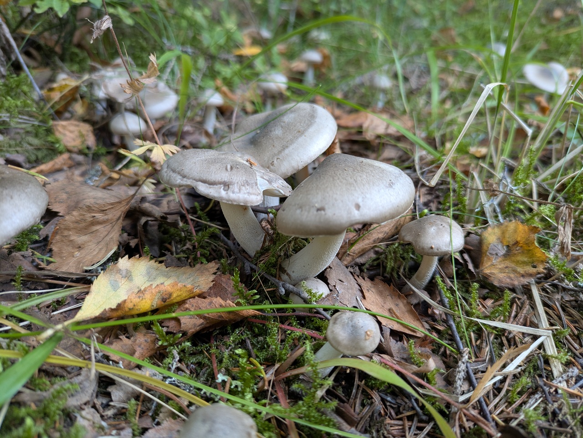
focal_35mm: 25
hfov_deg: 69.4
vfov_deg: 54.9
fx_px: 421
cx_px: 292
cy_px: 219
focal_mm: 5.43
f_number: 1.89
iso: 104
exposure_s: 1/100
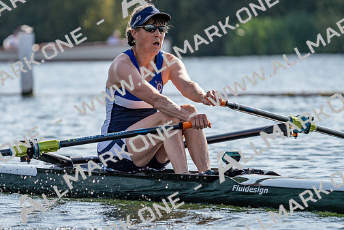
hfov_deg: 6.2
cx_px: 158
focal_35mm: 332
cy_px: 118
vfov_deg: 4.1
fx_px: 3173
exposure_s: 1/1600
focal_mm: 289
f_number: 5.6
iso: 125
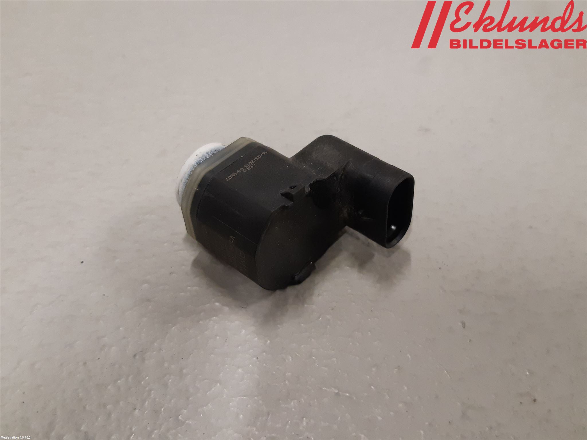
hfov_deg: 67.3
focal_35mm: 26
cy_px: 220
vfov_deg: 53.1
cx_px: 294
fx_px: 441
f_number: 1.7
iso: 200
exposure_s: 1/50
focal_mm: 3.93
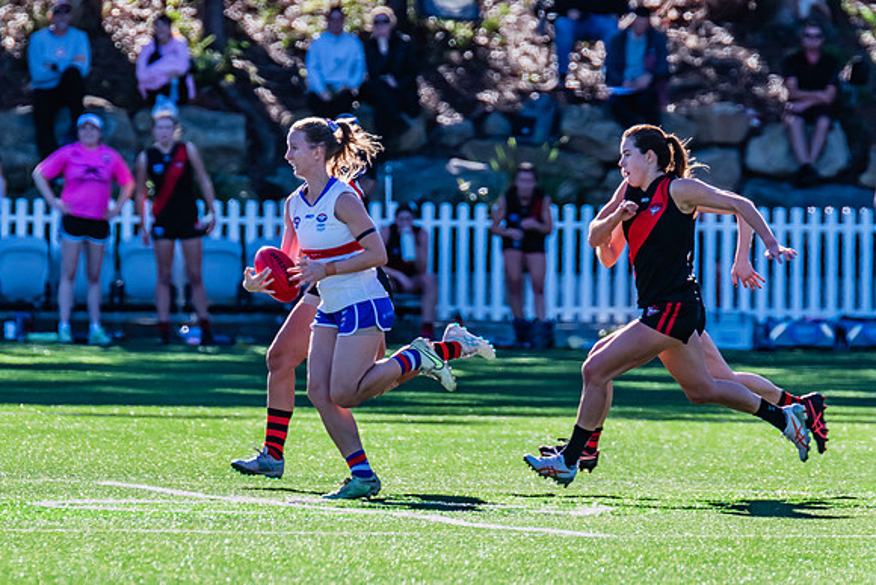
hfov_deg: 2.8
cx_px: 344
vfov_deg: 1.9
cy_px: 346
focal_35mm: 743
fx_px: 18083
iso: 800
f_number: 9
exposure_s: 1/1250
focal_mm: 600
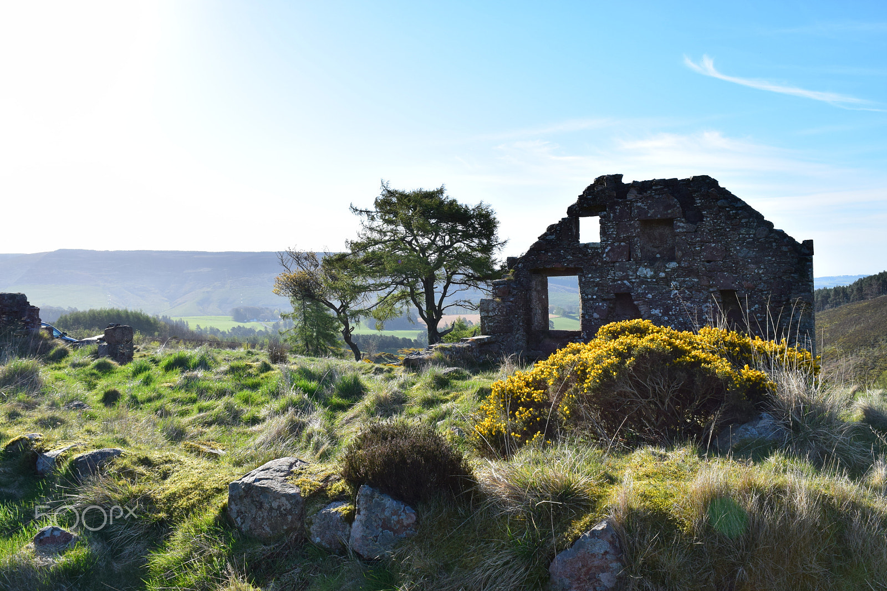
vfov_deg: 47.9
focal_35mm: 27
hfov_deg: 67.4
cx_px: 444
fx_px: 665
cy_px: 296
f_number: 11
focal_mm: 18
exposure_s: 1/500
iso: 400
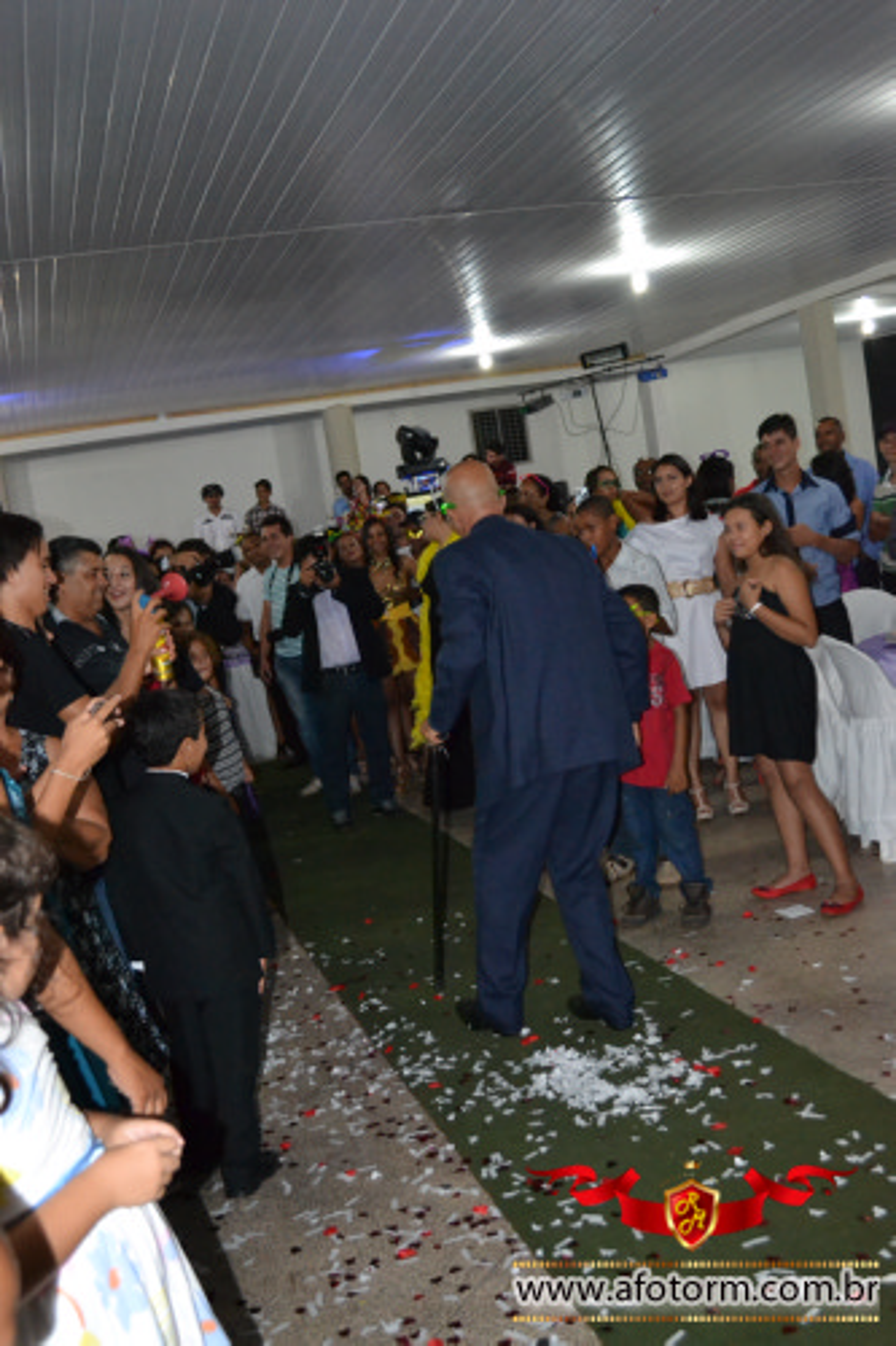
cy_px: 673
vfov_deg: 49.6
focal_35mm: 39
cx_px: 448
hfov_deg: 34.2
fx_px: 1457
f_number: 4.2
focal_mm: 26
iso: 3200
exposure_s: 1/60
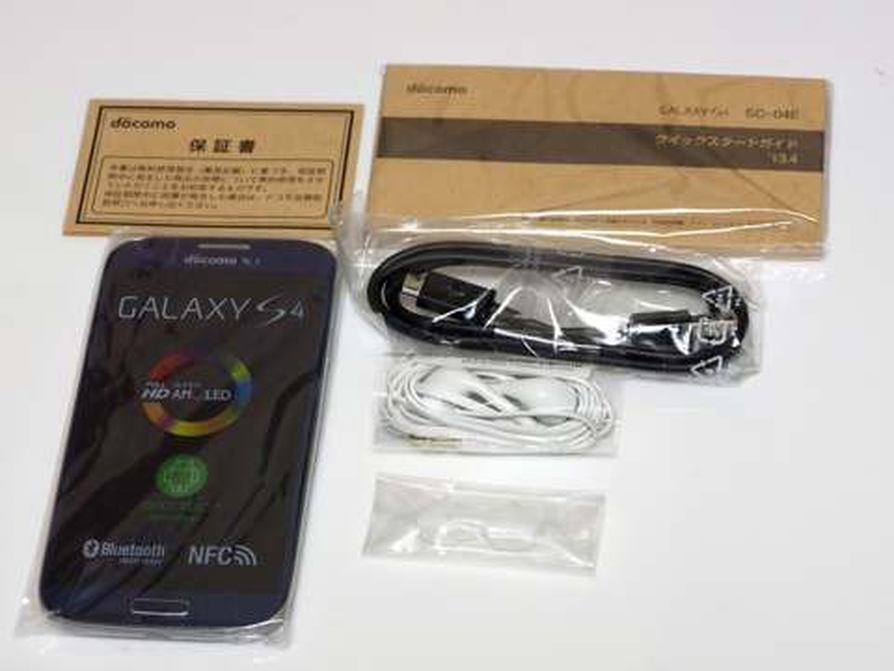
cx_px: 447
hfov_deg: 16.4
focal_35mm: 120
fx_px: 3099
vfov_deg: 12.3
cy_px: 336
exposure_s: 1/15
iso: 1600
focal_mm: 60
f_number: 6.3
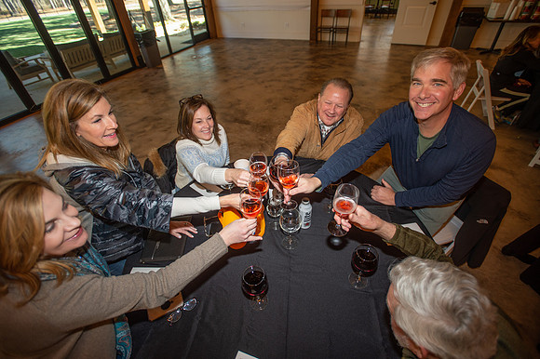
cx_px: 270
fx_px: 255
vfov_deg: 70.4
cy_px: 180
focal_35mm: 17
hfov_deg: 93.3
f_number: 2.8
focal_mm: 17
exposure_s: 1/250
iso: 400
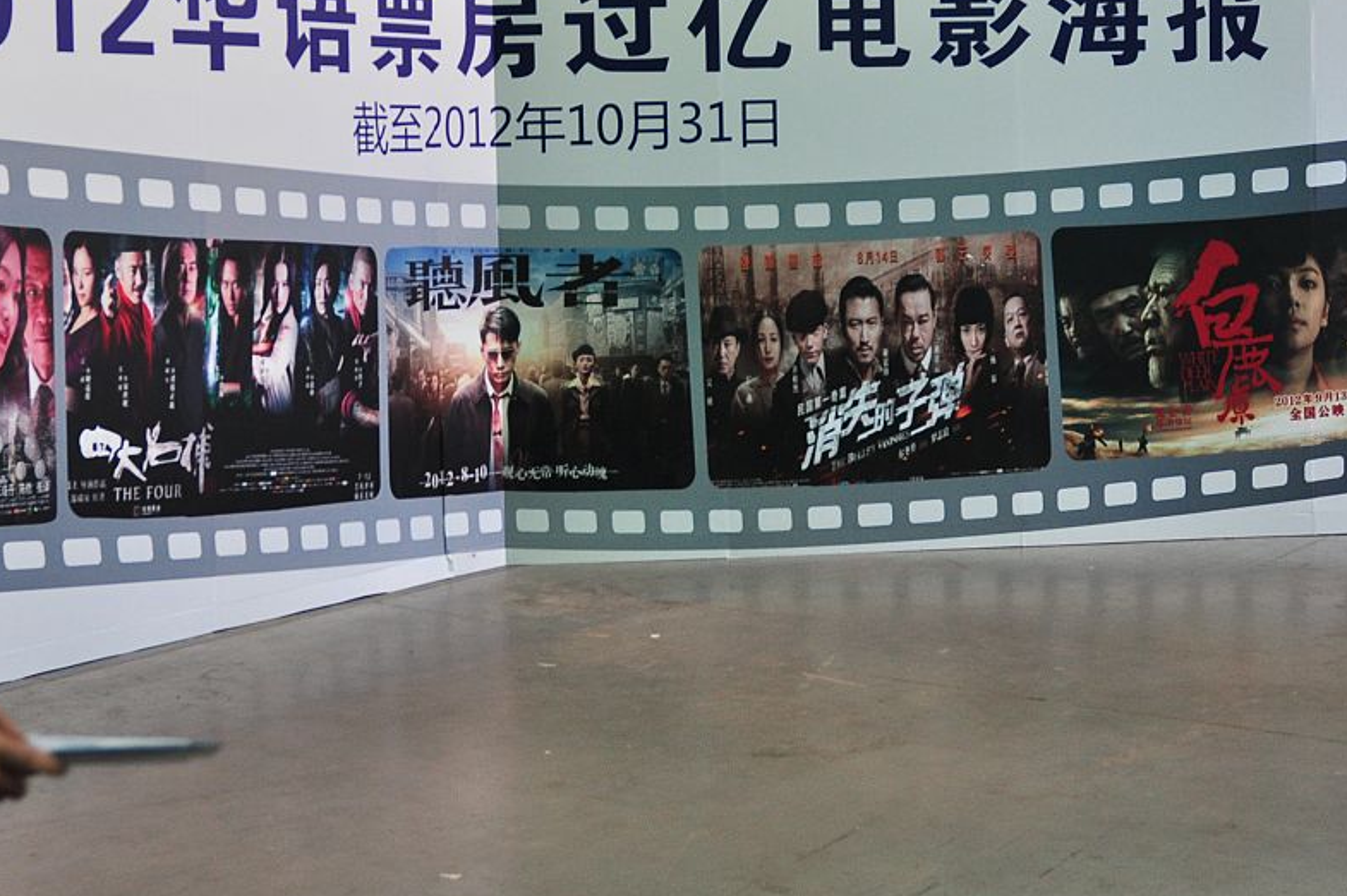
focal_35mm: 55
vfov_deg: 24.4
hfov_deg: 36.1
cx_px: 518
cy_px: 277
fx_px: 2056
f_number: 2.8
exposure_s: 1/160
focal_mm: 24
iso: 400
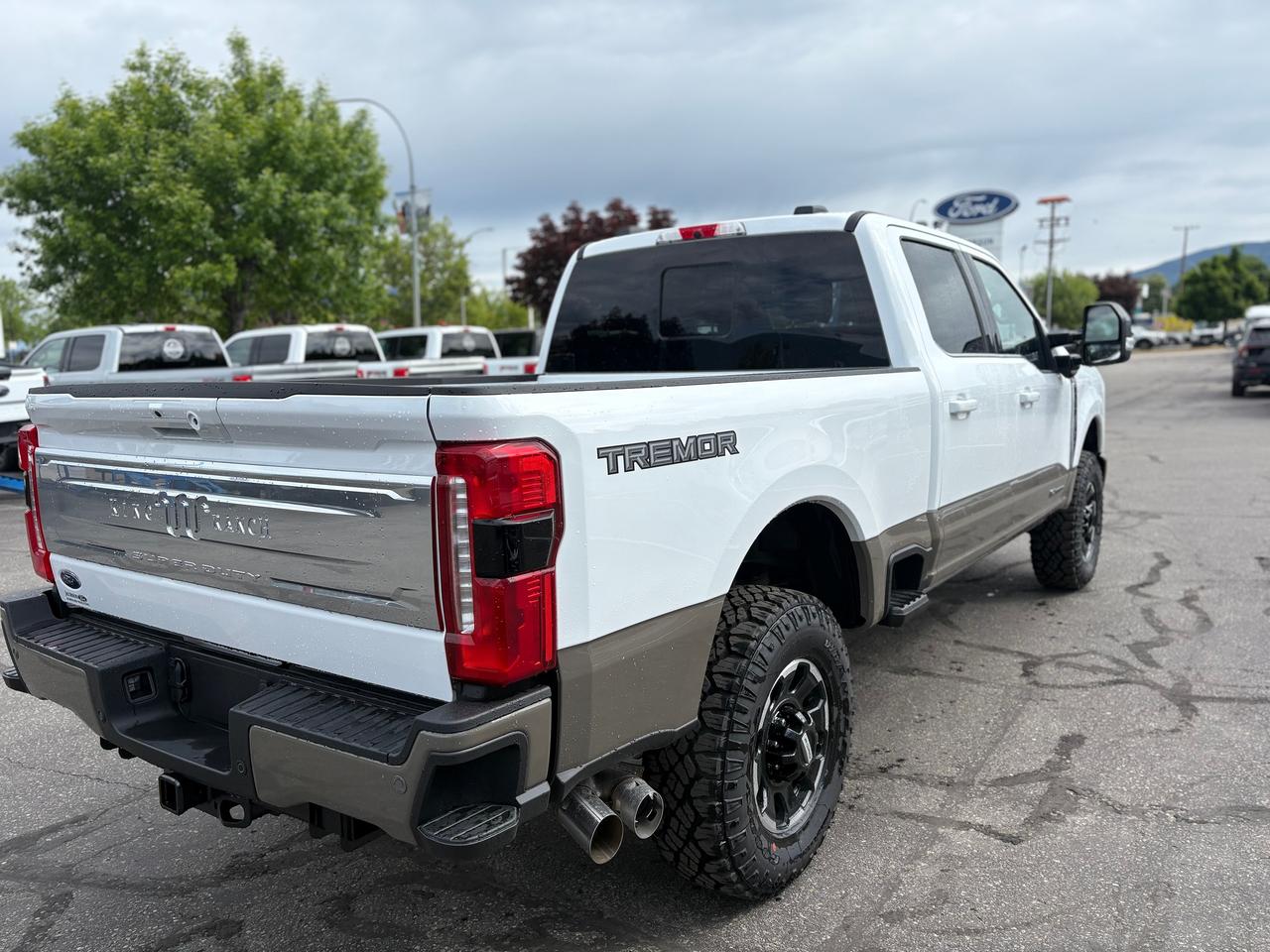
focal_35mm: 26
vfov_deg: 53.1
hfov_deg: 67.3
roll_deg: +1.3
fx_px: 954
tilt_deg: -7.3
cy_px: 476
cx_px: 635
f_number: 1.6
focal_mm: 5.96
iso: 50
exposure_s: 1/2747
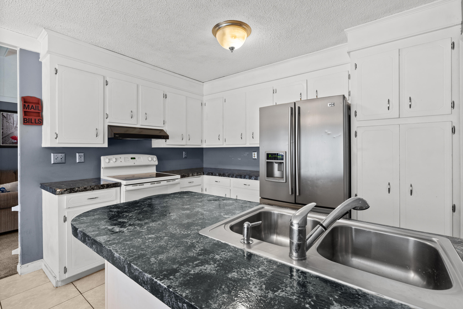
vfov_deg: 73.7
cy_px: 154
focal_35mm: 16
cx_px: 232
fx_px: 206
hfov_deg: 96.7
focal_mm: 16
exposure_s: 1/3
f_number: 8
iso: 320
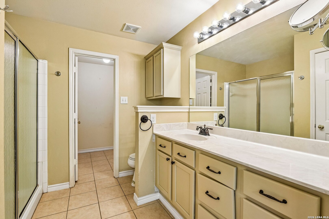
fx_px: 146
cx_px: 164
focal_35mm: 16
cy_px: 110
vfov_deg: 73.7
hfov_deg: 96.7
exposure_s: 1/15
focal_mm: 16
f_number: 8
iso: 720
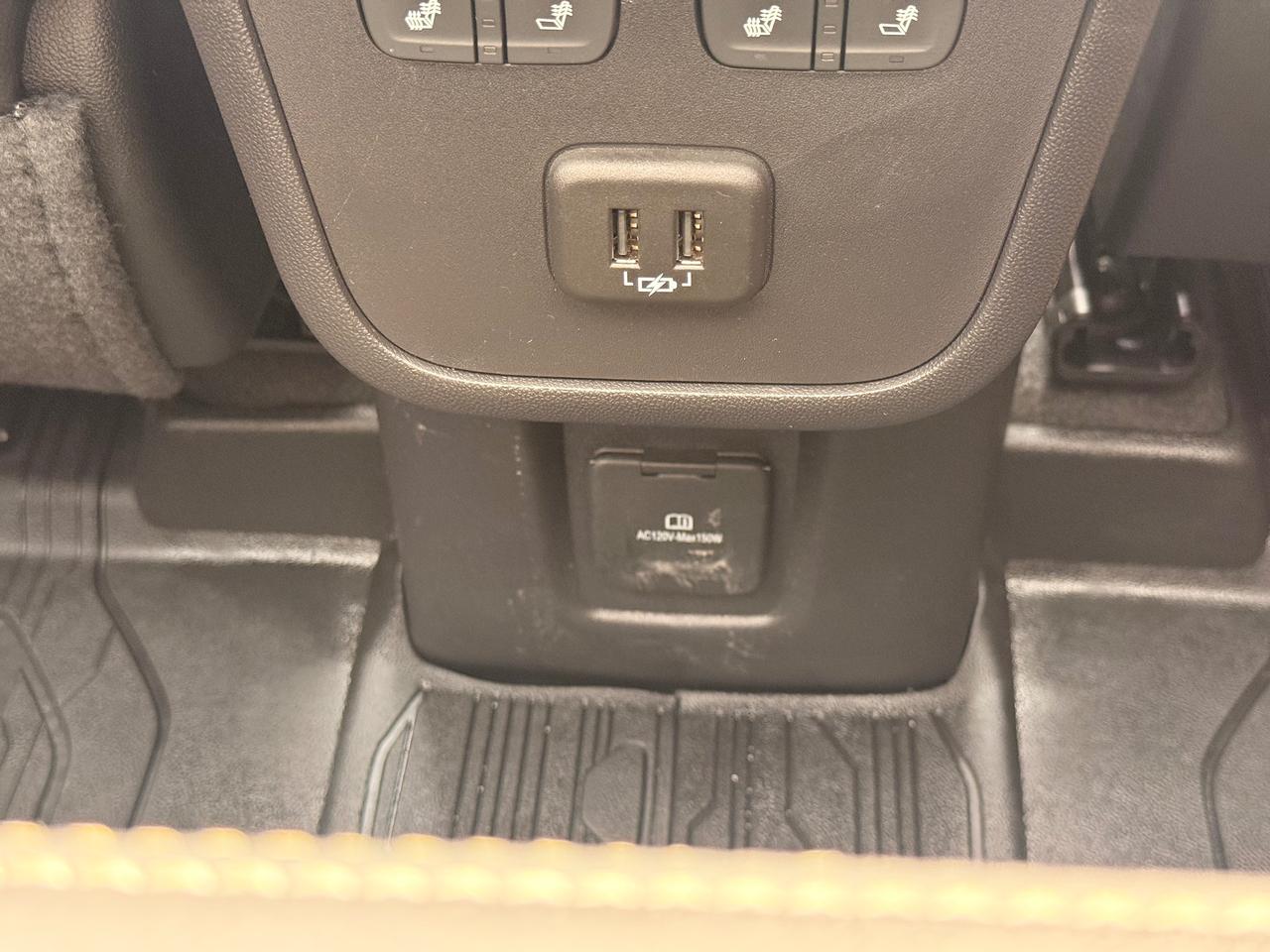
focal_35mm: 48
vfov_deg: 30.3
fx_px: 1761
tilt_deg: -43.0
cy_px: 476
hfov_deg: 39.7
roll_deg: -0.3
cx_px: 635
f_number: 1.78
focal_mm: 6.76
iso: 320
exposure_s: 1/40
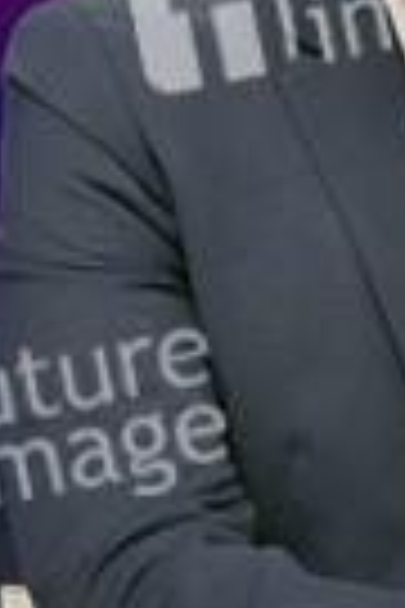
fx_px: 2396
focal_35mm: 142
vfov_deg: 14.4
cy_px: 212
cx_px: 486
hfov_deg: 9.5
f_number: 6.3
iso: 2500
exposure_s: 1/200
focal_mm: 48
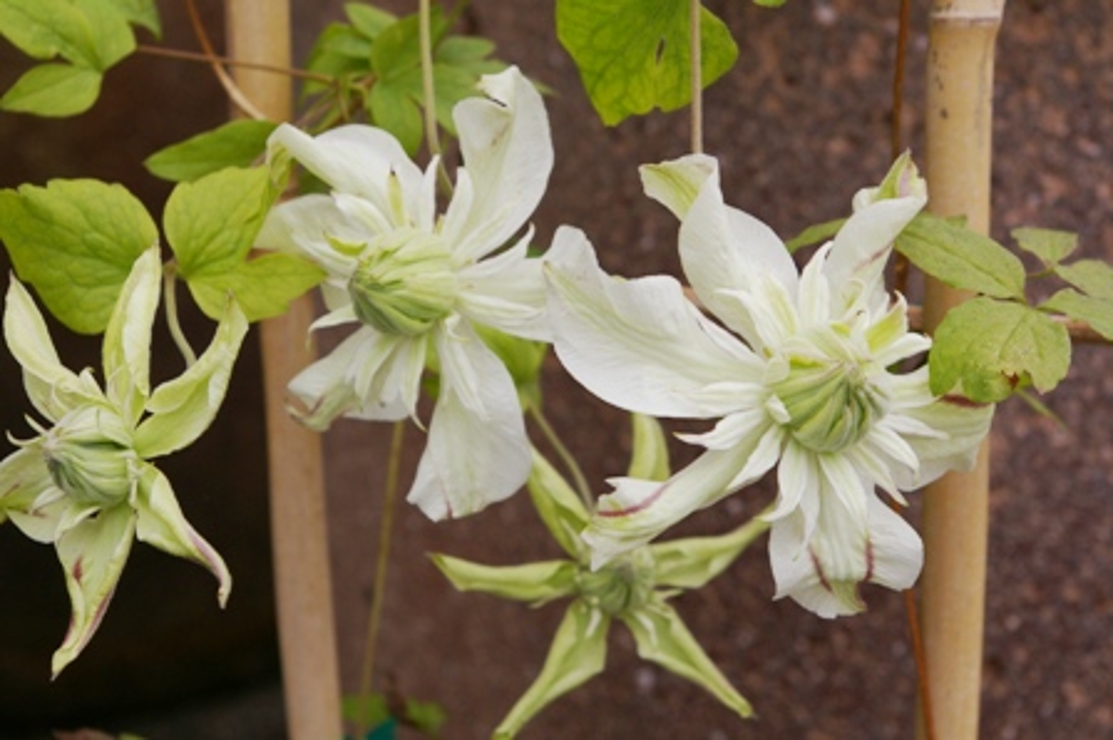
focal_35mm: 82
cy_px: 370
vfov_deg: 16.5
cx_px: 556
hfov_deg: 24.6
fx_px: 2549
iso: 200
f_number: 11
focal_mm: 55
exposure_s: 1/125
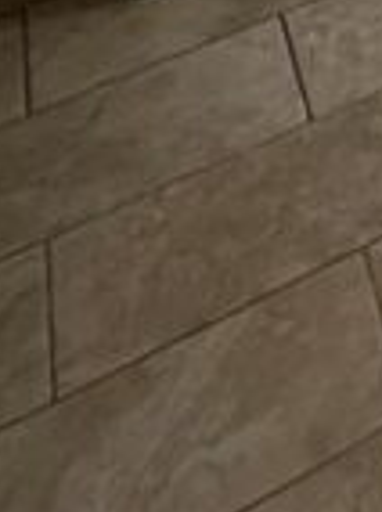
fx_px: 1387
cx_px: 1355
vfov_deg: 13.7
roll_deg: +1.0
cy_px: -775
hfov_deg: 9.3
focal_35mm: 94
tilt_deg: -10.0
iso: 32
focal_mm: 1.57
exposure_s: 1/152
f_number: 1.8
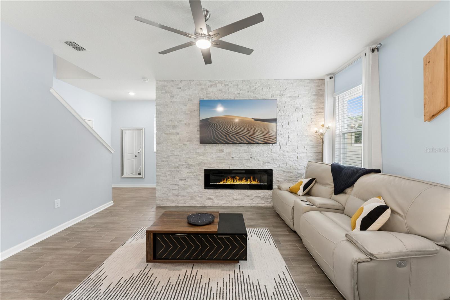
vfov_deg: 78.8
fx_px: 182
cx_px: 225
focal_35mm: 15
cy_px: 150
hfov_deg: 101.9
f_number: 10
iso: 800
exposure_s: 1/20
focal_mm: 14.6
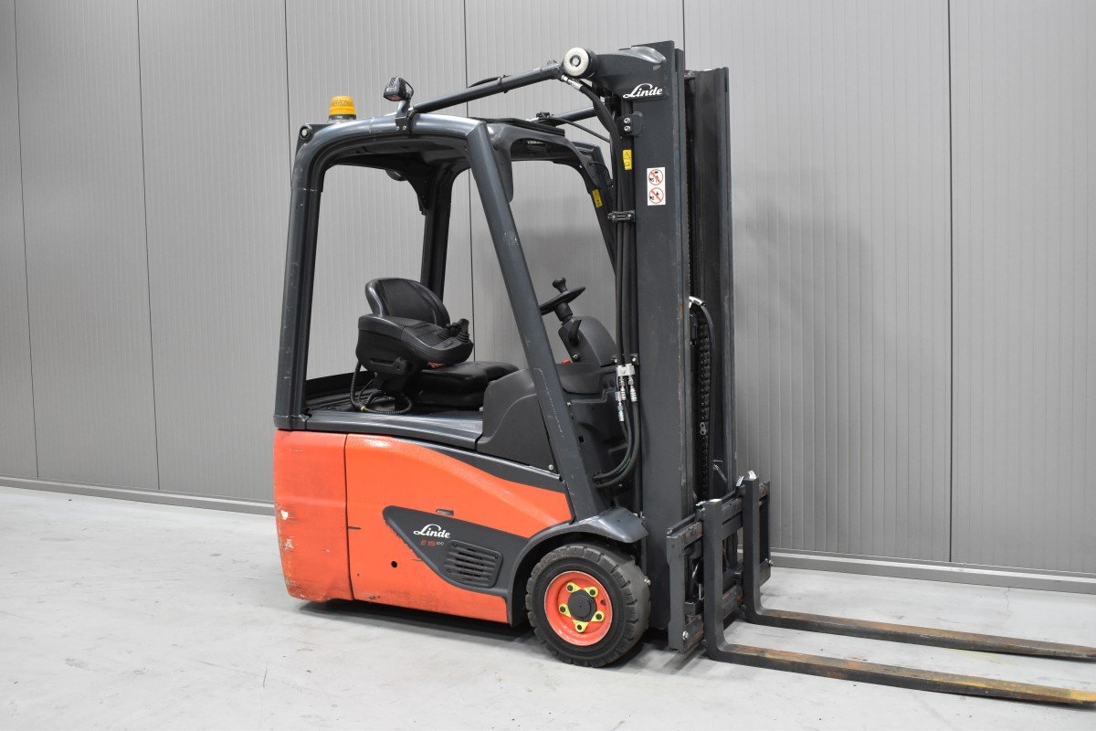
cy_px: 366
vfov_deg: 38.4
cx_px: 548
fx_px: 1050
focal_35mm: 34
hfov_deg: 55.1
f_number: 5.6
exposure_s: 1/30
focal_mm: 23
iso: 1600
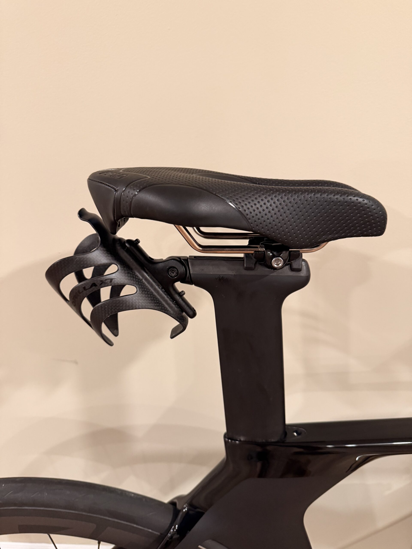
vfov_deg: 71.6
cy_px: 274
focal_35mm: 24
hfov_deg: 56.8
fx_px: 381
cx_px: 206
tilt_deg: -26.7
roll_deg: +2.0
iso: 500
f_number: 1.78
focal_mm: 6.76
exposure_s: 1/60
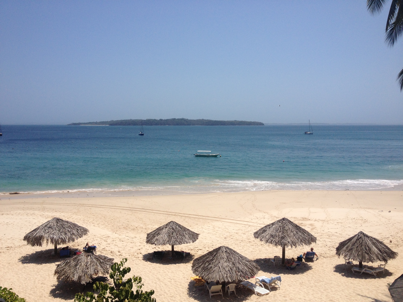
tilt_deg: -7.0
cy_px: 151
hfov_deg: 52.6
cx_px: 202
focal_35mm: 35
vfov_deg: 40.7
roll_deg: +0.4
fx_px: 407
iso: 50
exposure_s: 1/4255
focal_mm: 4.28
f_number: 2.4
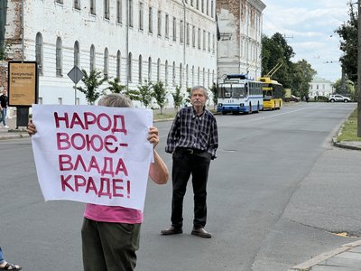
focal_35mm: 77
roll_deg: +0.0
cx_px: 180
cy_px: 136
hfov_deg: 25.3
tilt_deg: -2.3
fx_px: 803
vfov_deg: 19.1
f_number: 2.8
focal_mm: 9
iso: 32
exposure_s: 1/515
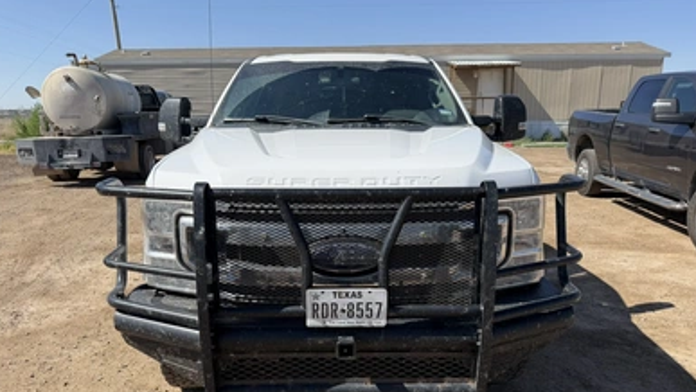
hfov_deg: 69.8
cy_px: 252
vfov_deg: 42.5
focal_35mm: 27
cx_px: 347
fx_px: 498
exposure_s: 1/4975
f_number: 1.78
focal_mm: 6.76
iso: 80
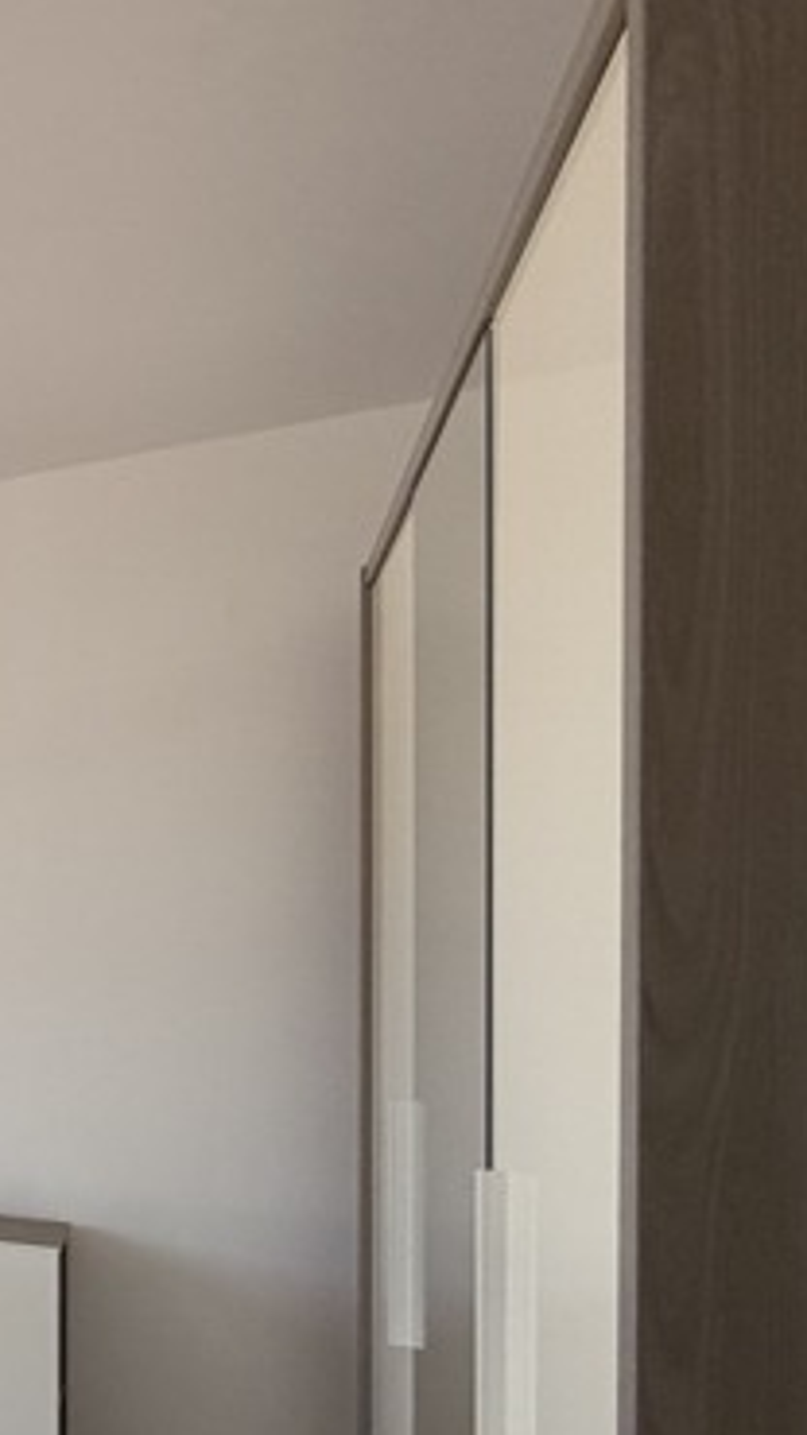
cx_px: -636
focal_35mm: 33
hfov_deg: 22.1
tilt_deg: +0.2
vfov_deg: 58.1
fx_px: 1256
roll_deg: +0.4
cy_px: 966
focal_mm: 2.22
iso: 125
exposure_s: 1/121
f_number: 2.2
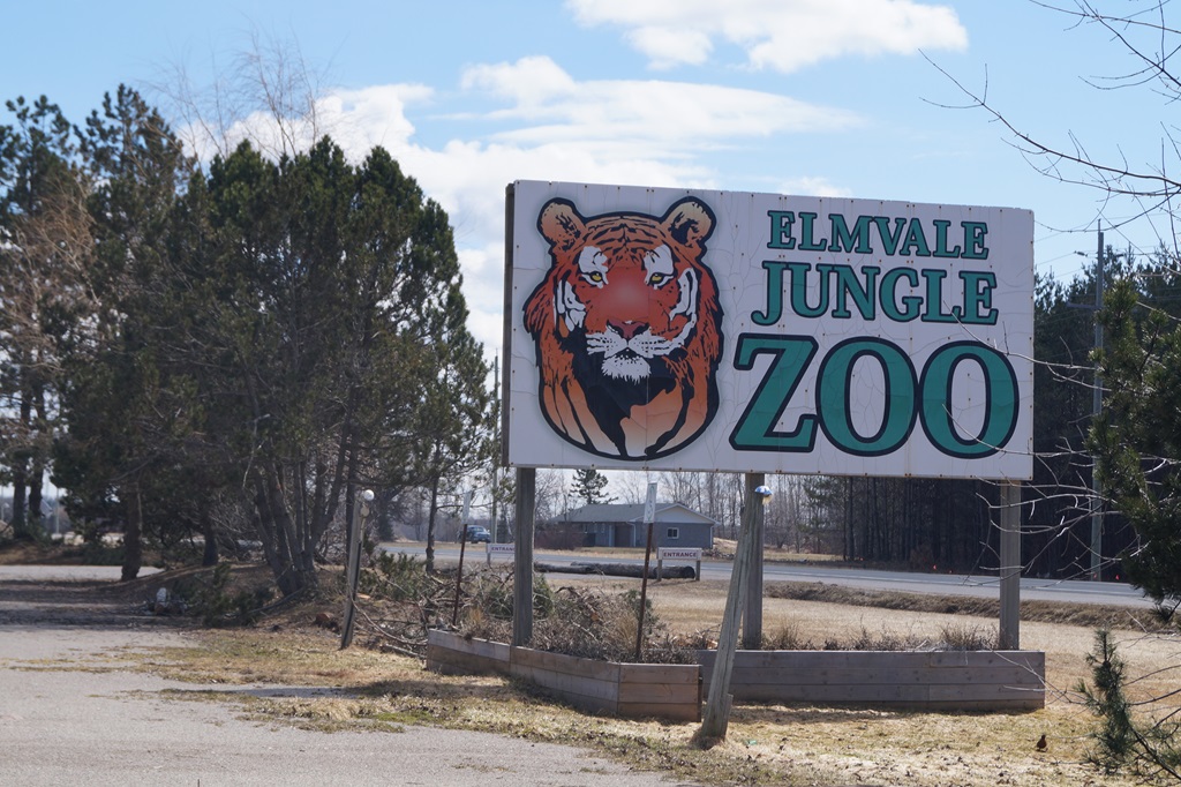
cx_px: 590
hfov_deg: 27.0
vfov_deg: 18.2
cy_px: 394
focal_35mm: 75
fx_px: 2459
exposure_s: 1/160
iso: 100
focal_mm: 50
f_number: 11
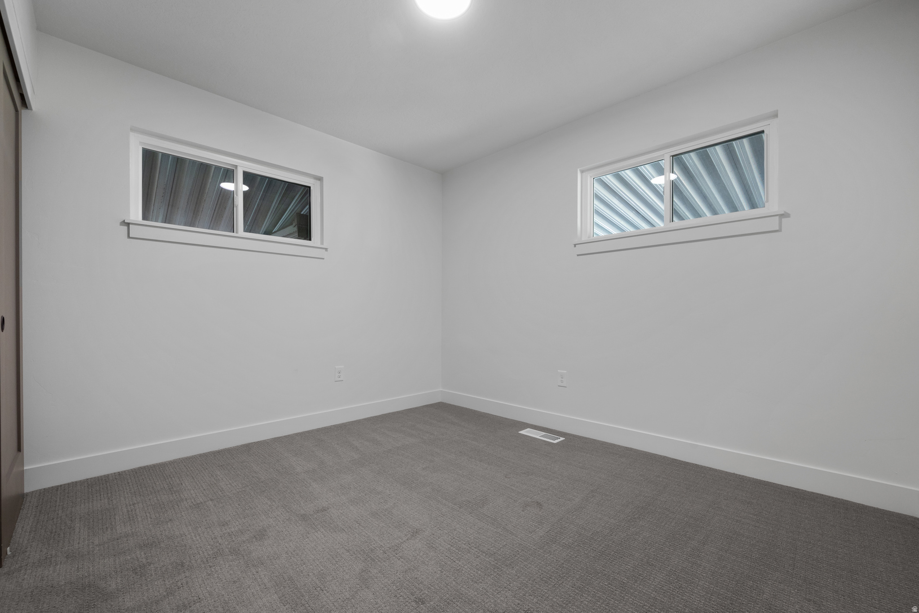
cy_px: 306
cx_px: 460
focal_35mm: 14
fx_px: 357
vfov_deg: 81.3
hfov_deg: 104.2
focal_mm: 14
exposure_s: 1/2
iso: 500
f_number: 8
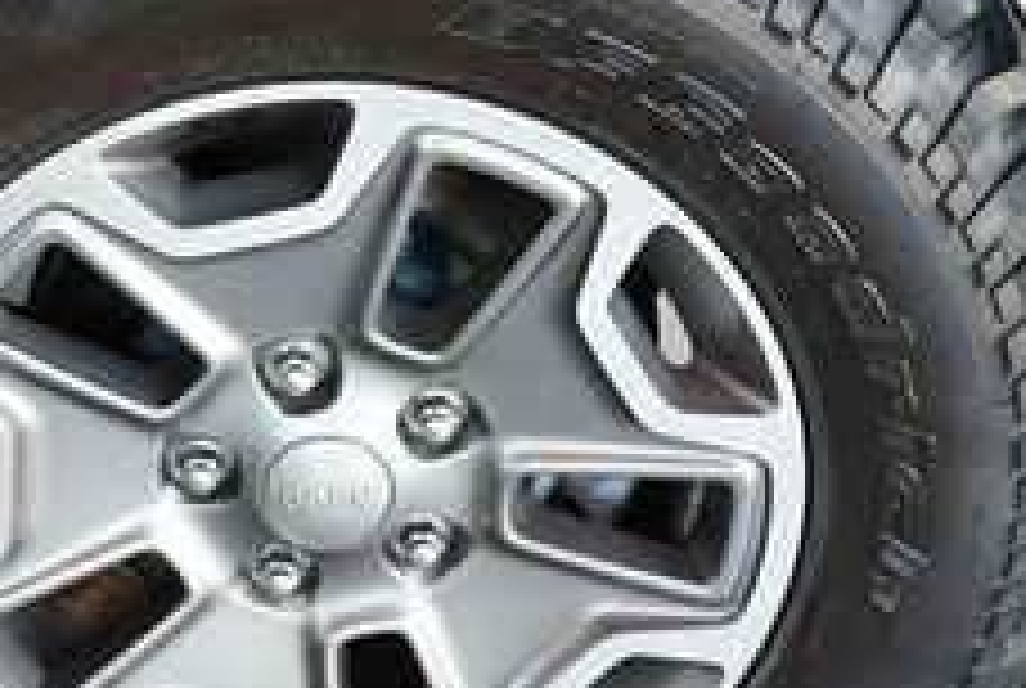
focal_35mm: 101
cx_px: 396
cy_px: 387
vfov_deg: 13.6
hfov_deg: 20.1
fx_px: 2884
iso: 720
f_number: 3.5
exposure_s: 1/250
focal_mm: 18
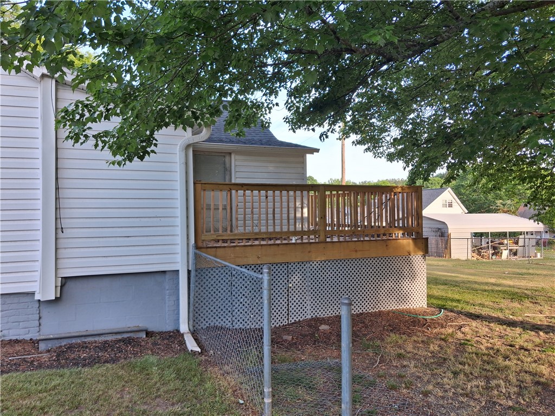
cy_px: 208
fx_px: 433
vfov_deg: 51.4
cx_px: 278
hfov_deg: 65.3
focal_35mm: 27
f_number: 1.8
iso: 25
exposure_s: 1/100
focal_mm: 4
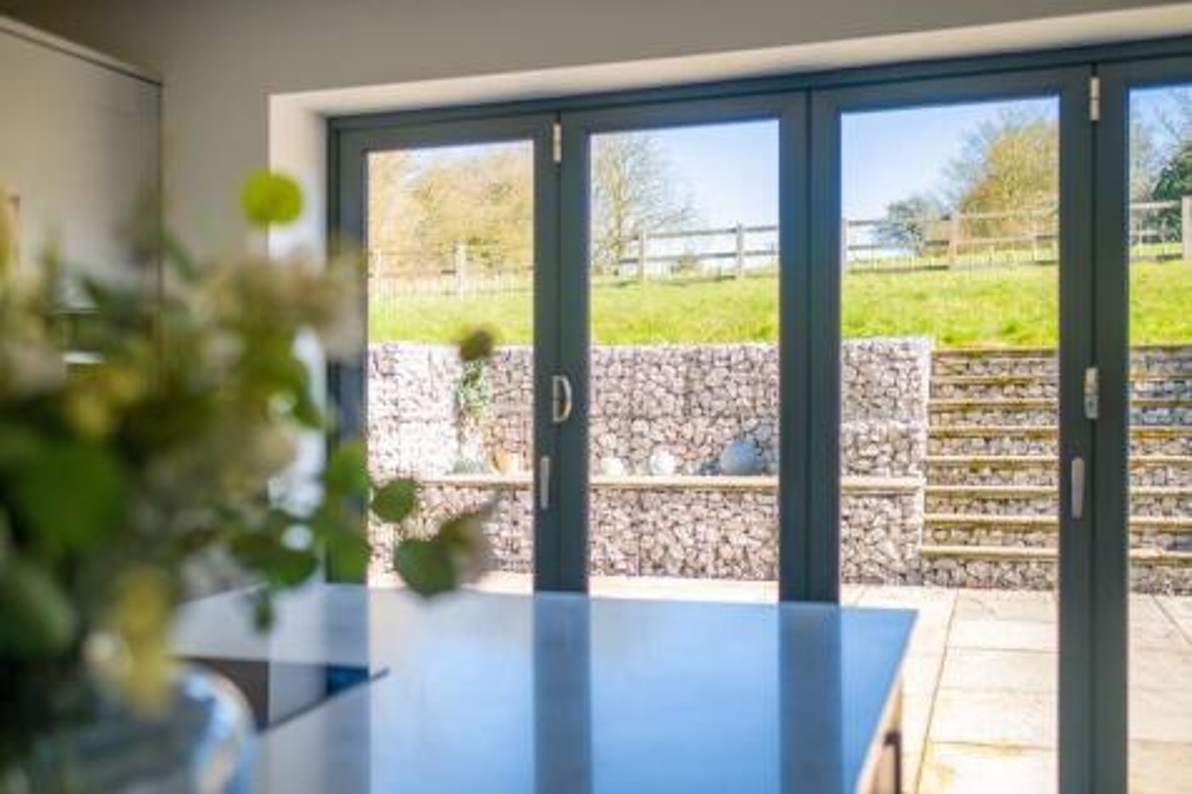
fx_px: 1158
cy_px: 397
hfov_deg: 54.5
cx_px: 596
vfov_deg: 37.8
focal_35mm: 35
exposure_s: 1/1000
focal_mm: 23
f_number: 2
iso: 160
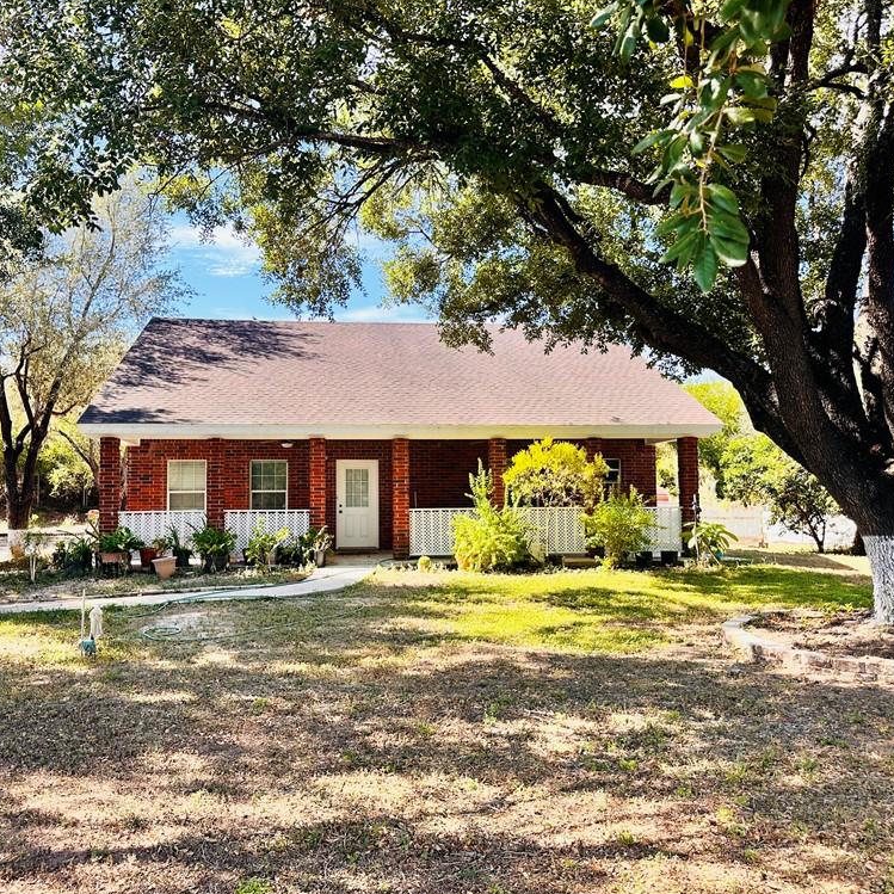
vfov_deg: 55.6
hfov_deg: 55.5
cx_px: 401
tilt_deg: +5.6
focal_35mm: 29
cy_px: 450
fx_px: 847
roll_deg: +0.3
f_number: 1.78
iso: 80
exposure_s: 1/791
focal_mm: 6.86
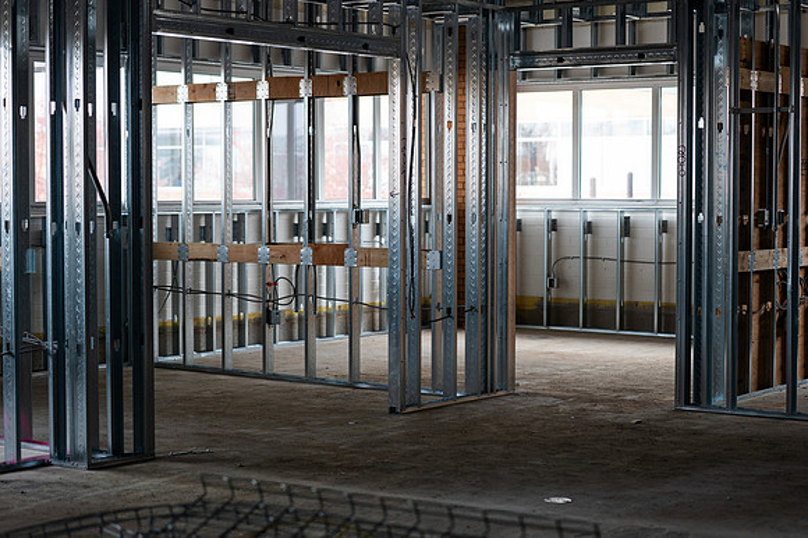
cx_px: 404
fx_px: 1609
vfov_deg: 19.0
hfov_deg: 28.2
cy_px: 269
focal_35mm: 72
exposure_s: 1/400
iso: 500
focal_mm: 70
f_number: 3.5
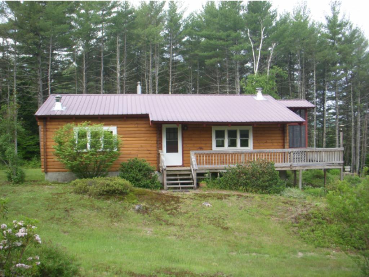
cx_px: 184
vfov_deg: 37.8
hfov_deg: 49.0
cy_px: 138
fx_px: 405
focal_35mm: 38
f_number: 3.3
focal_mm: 6.3
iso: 100
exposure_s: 1/160
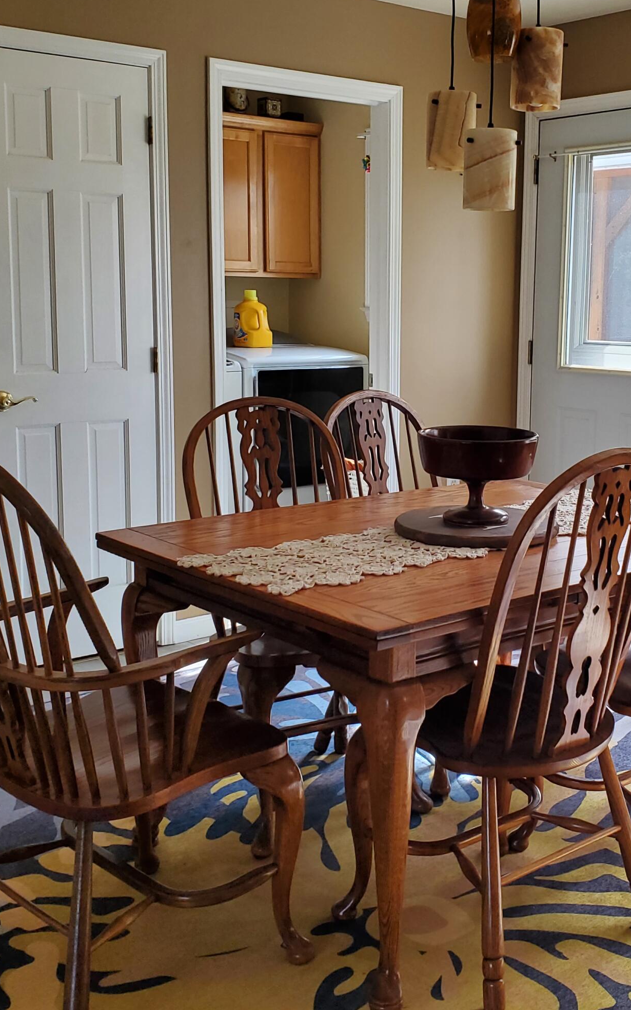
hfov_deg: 30.3
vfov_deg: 47.1
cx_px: 419
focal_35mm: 42
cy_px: 447
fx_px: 1156
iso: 125
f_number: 2.4
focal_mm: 4.3
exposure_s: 1/90
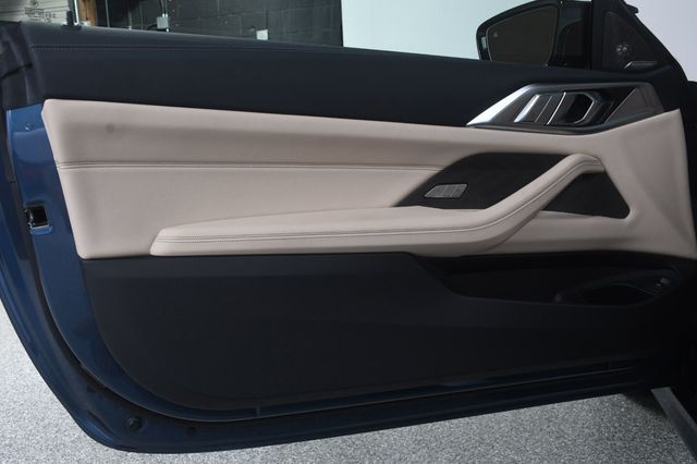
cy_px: 232
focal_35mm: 34
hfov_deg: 55.8
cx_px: 348
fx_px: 658
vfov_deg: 38.8
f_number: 9
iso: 100
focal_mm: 23
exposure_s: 1/160
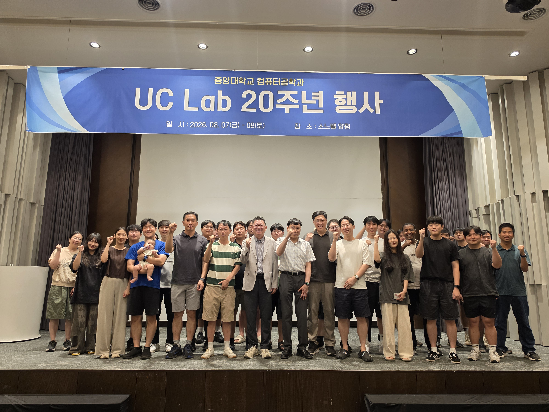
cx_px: 274
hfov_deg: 73.9
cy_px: 206
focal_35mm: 23
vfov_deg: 58.9
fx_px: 365
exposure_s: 1/120
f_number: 1.4
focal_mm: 6.5
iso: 200
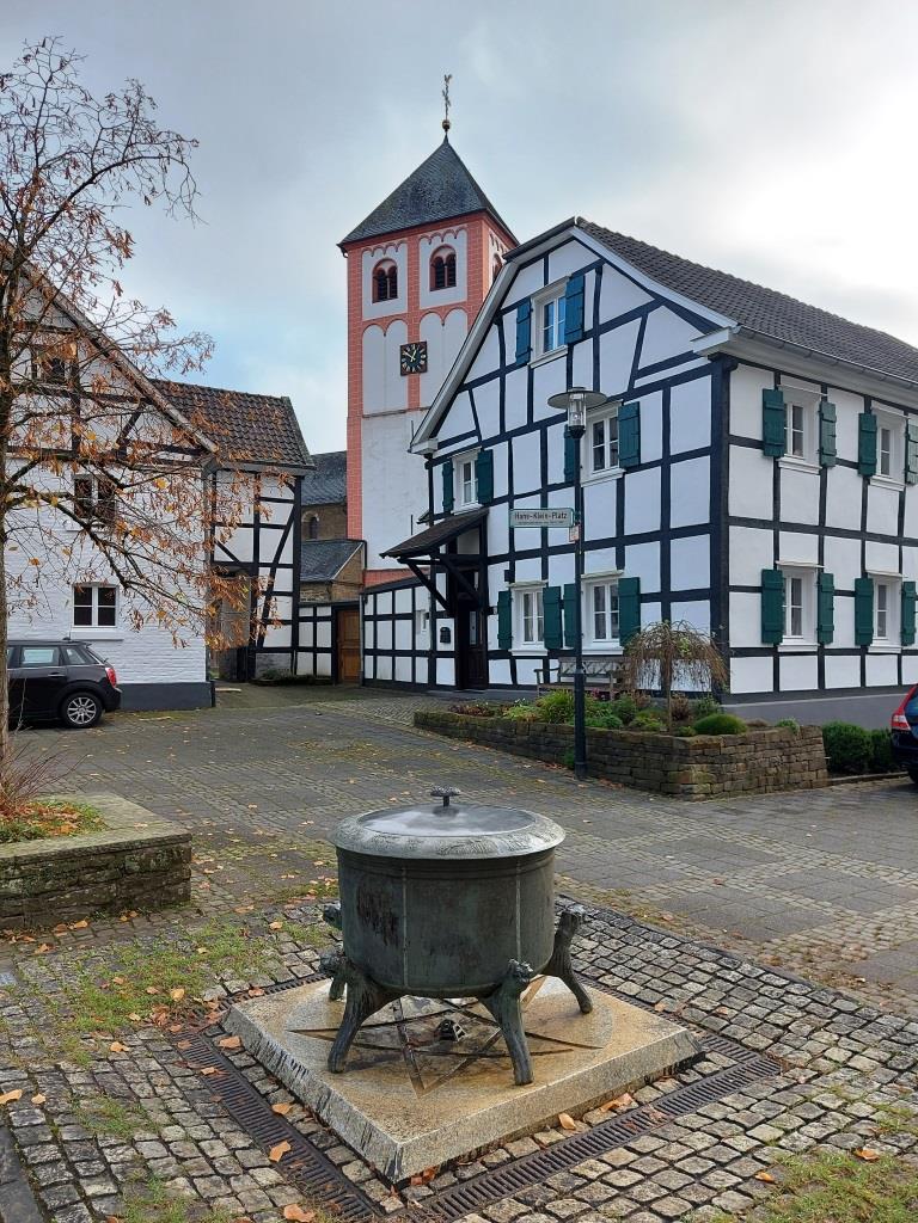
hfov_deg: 56.8
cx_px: 459
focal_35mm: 24
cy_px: 612
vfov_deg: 71.6
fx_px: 849
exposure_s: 1/301
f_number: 1.8
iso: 32
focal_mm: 5.23
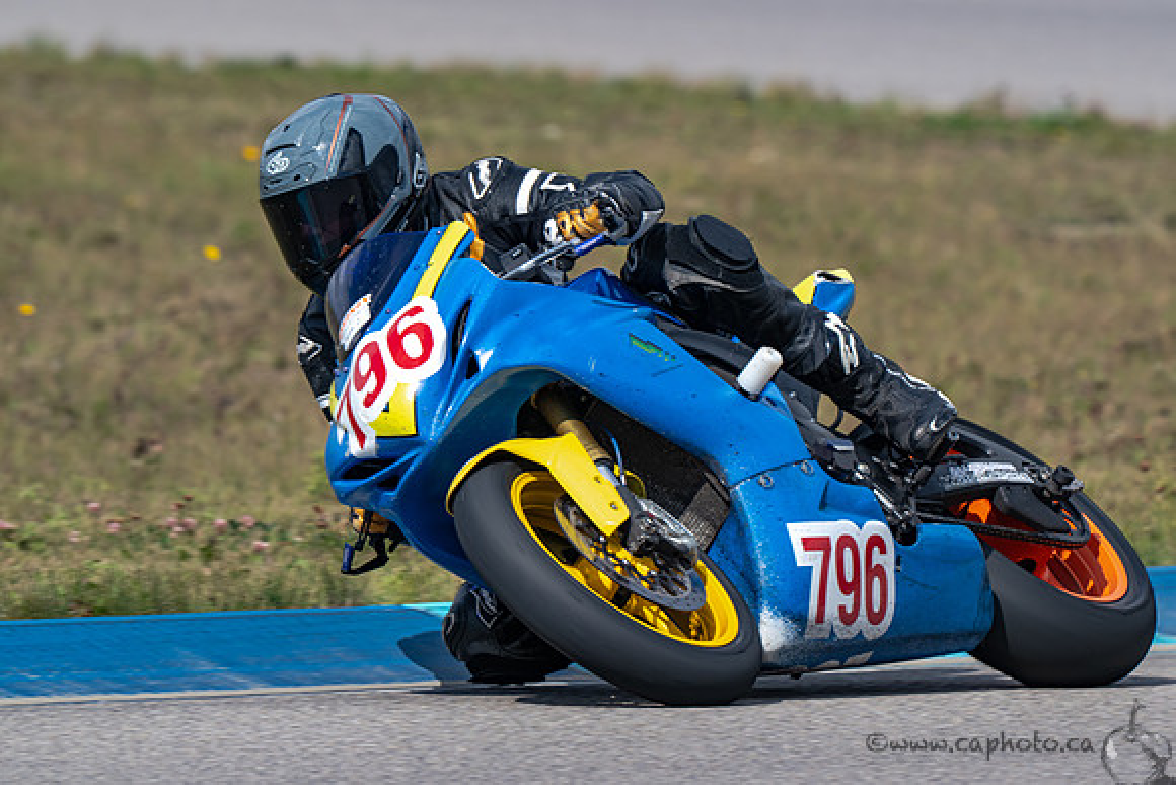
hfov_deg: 3.0
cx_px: 679
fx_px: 22644
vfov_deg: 2.0
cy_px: 438
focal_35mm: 693
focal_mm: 600
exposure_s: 1/800
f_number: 11
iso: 280
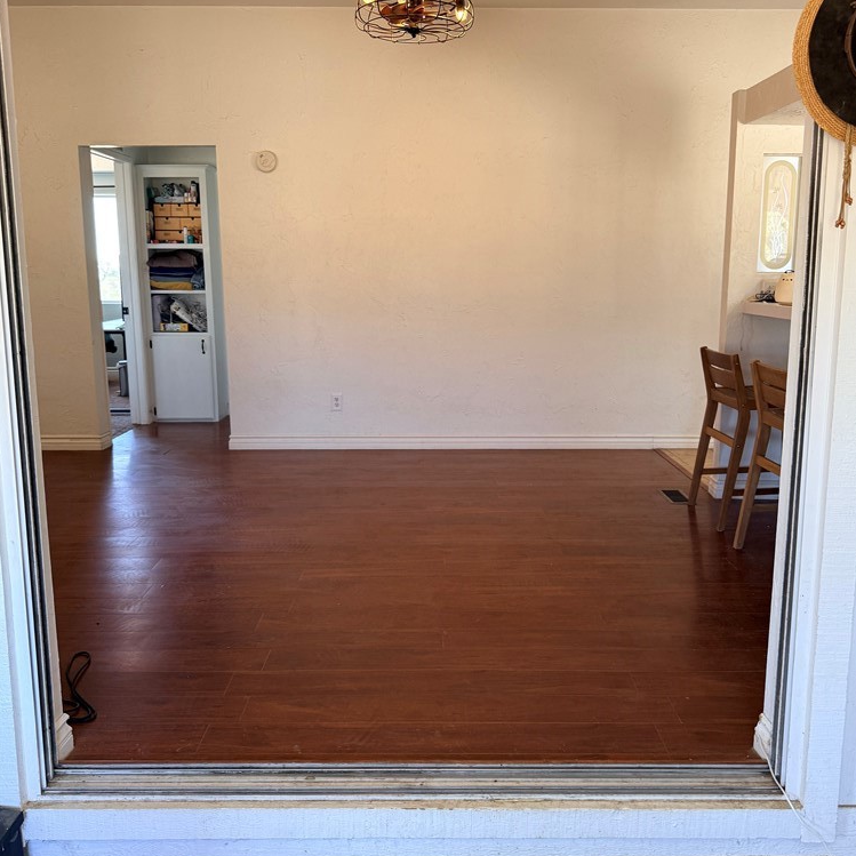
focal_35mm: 29
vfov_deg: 55.6
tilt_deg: -8.2
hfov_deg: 55.6
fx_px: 811
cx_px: 434
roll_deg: -0.3
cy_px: 395
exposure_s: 1/120
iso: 125
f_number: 1.78
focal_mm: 6.76
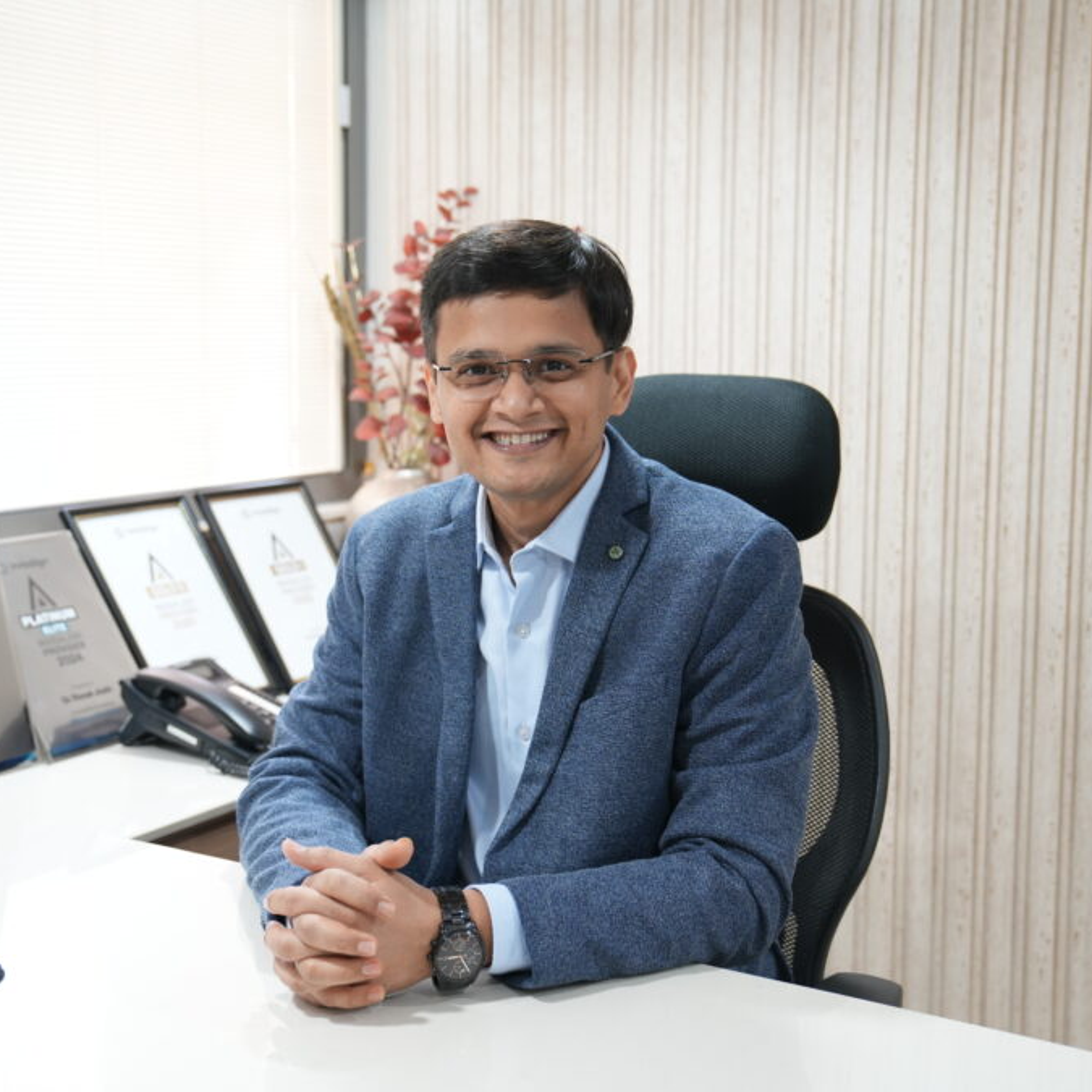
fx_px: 1749
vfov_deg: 34.7
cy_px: 549
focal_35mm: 49
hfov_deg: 34.7
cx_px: 534
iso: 1000
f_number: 3.5
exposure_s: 1/90
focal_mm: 38
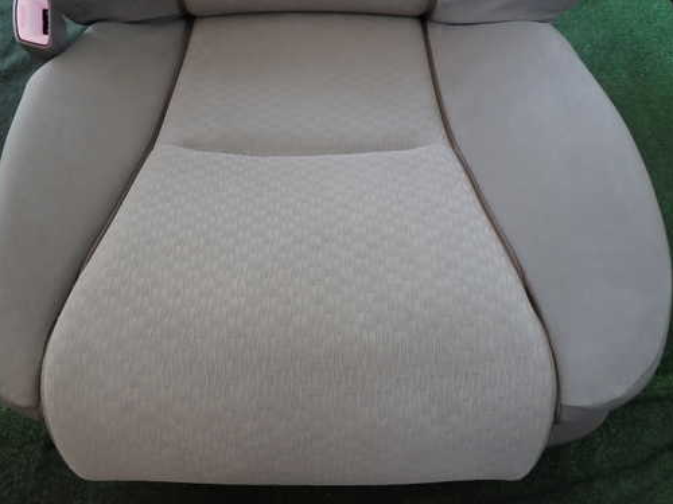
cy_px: 269
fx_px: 583
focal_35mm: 30
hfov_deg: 59.9
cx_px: 307
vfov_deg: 46.8
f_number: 2
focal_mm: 4.5
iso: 160
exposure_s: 1/60
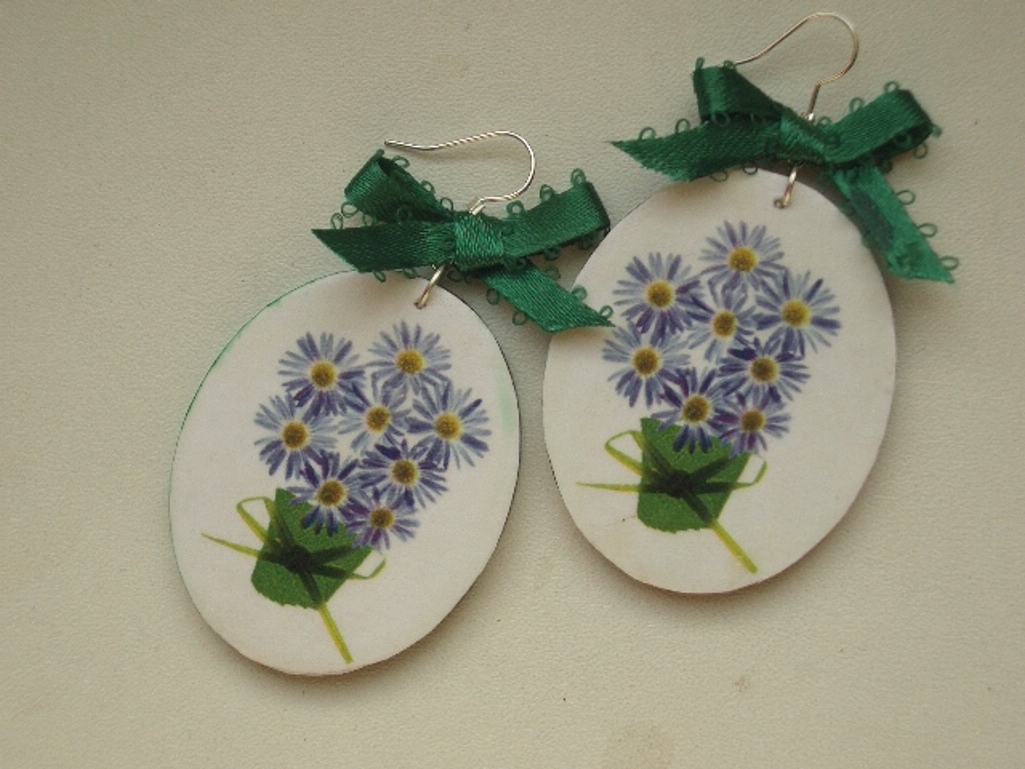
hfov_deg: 31.2
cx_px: 512
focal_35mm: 62
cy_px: 384
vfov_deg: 23.7
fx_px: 1836
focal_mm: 10.2
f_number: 3.5
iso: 50
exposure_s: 1/80
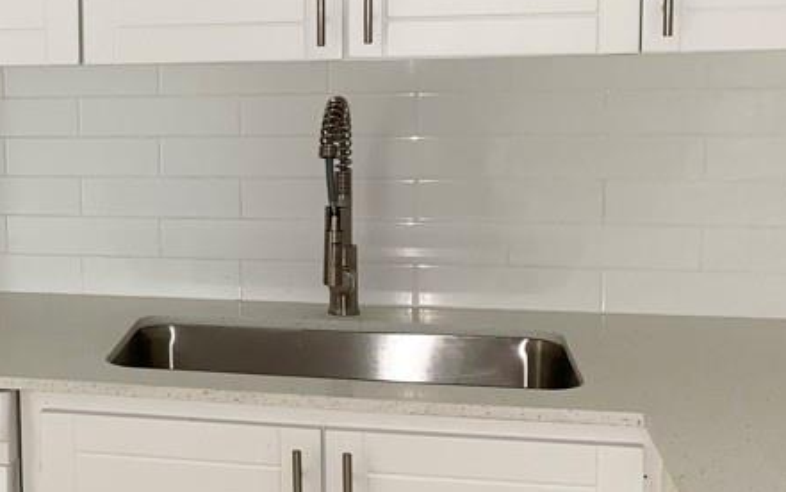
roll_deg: +2.2
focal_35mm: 64
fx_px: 1371
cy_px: 187
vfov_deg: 20.3
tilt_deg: -6.8
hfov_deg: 29.6
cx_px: -18
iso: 64
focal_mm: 4.25
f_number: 1.8
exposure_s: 1/27
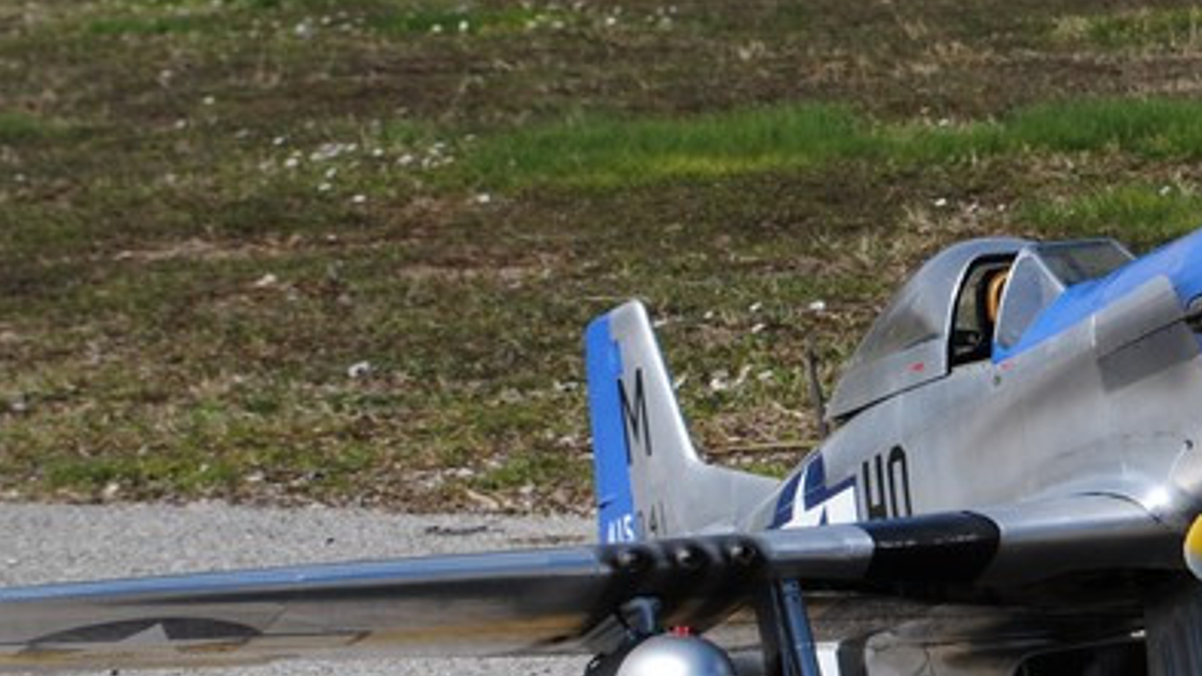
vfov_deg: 7.4
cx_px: 1168
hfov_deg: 13.0
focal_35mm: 164
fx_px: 5227
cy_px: 255
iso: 100
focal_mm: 40
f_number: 8
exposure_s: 1/250
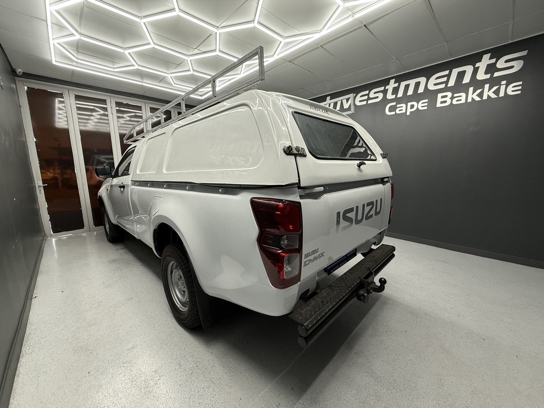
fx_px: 220
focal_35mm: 14
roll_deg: +0.8
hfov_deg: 102.1
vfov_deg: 85.7
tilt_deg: -7.4
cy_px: 204
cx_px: 272
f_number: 2.2
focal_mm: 2.22
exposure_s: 1/100
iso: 160
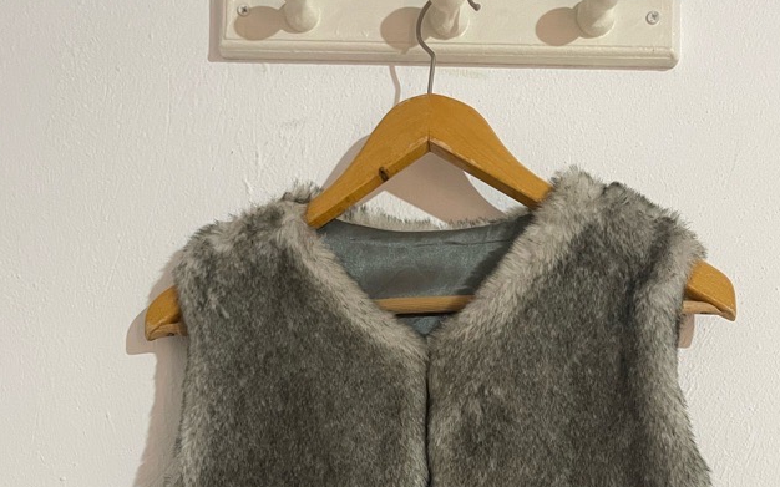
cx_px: 436
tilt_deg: -2.0
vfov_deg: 26.3
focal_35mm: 44
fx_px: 935
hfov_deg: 45.2
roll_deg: -0.6
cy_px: 569
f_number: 1.6
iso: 500
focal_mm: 4.2
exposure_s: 1/49
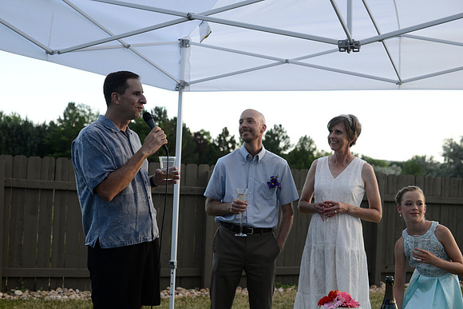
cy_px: 154
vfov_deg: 27.0
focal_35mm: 50
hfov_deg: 39.6
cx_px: 232
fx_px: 643
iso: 400
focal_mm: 50
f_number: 5
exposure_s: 1/320
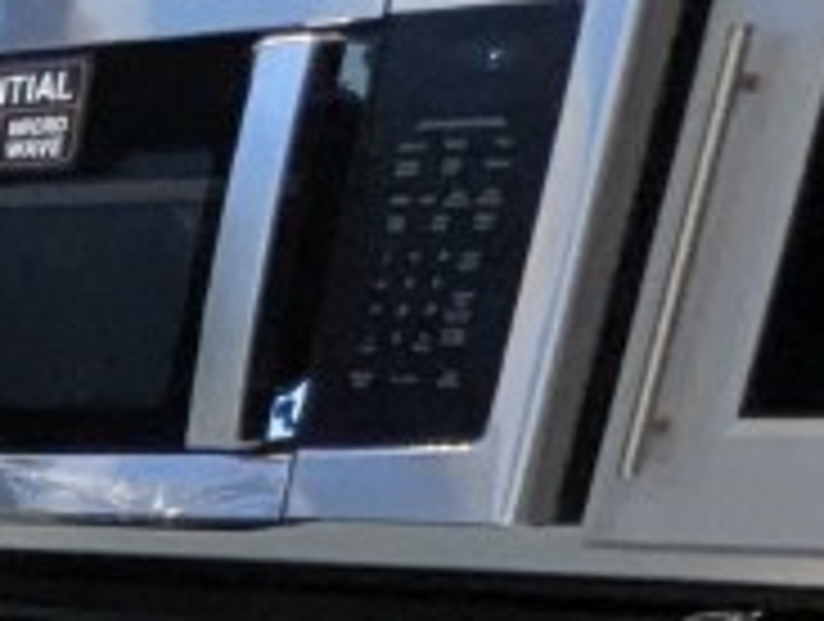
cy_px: 1786
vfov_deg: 9.7
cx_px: -1502
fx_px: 2910
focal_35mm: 122
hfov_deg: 11.3
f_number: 2.2
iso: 226
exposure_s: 1/90.1
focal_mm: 2.35
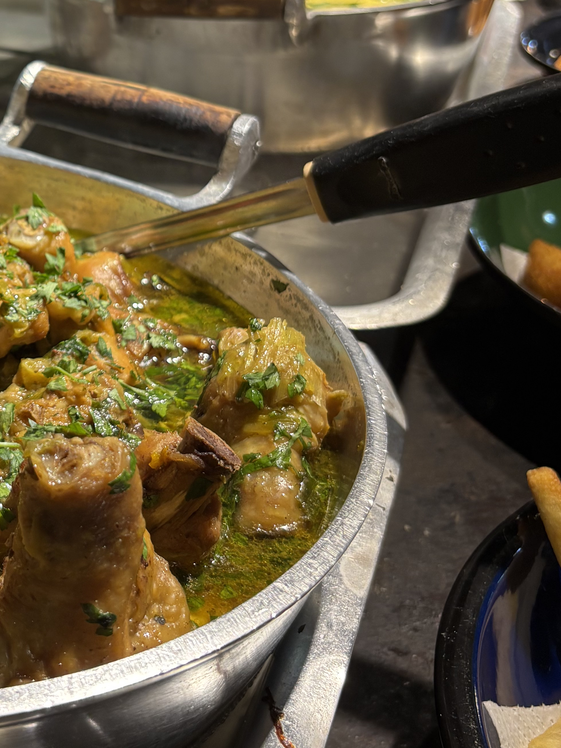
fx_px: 1232
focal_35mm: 57
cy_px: 220
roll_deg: -0.1
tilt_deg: -24.6
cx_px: -36
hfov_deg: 24.2
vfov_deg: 33.3
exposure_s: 1/60
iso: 64
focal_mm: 5.96
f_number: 1.6
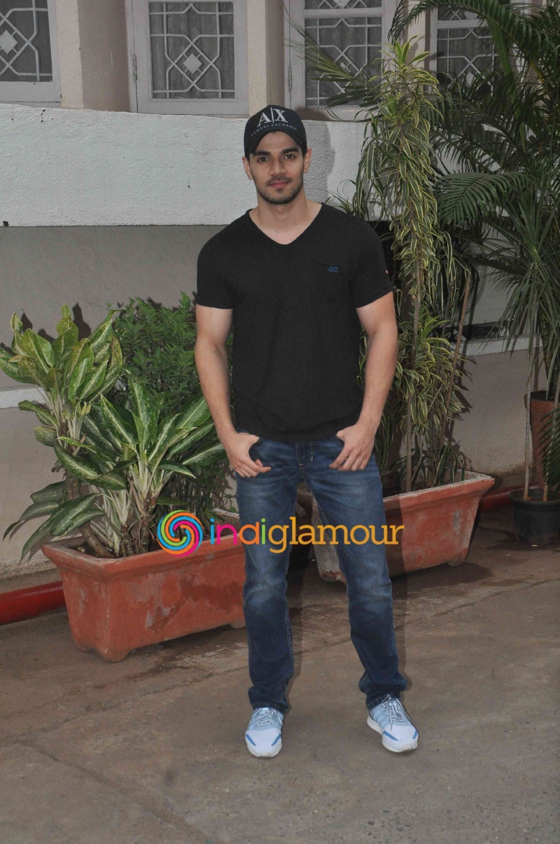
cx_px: 280
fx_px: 1474
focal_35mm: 63
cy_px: 422
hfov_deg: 21.5
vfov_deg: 31.9
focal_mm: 42
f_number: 10
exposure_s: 1/250
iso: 1000
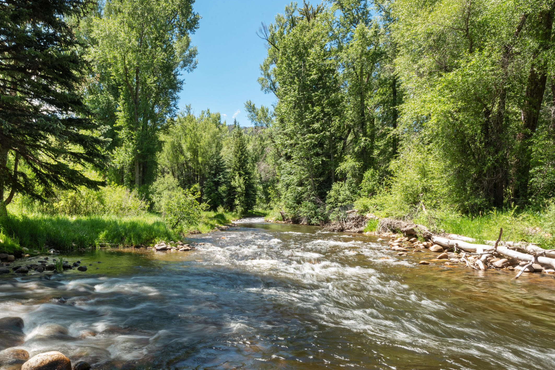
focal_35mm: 24
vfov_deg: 52.8
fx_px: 370
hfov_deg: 71.0
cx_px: 174
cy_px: 223
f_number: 20
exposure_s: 1/2
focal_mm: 17
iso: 50
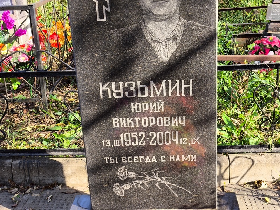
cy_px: 105
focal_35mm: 50
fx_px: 405
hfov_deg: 38.2
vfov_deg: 29.1
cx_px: 140
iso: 50
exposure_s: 1/318
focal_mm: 4.71
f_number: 1.7
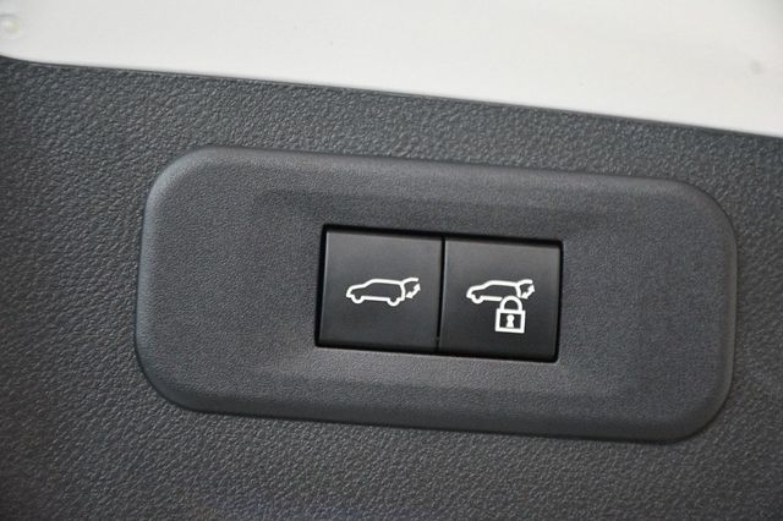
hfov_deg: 16.1
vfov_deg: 10.8
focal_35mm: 127
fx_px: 2761
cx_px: 392
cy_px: 260
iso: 6400
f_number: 5.3
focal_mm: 85
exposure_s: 1/60
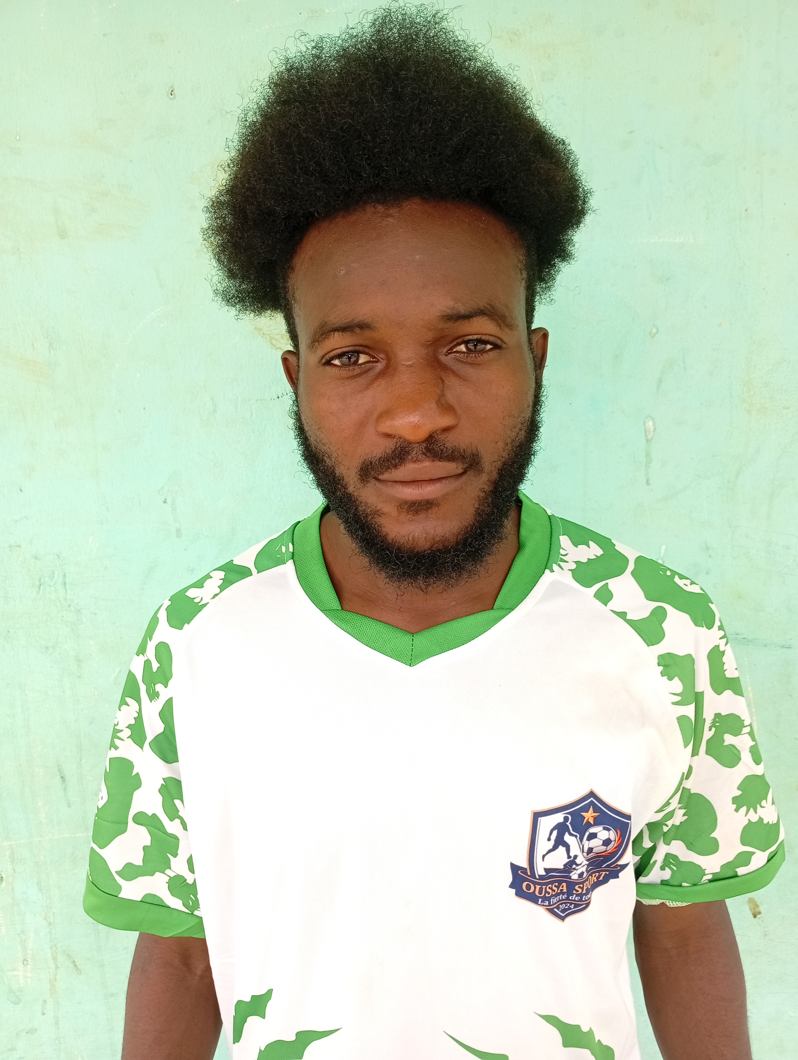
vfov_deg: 65.2
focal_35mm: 27
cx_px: 399
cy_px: 530
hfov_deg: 51.5
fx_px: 828
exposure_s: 1/50
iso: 81
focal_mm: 3.98
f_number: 1.8
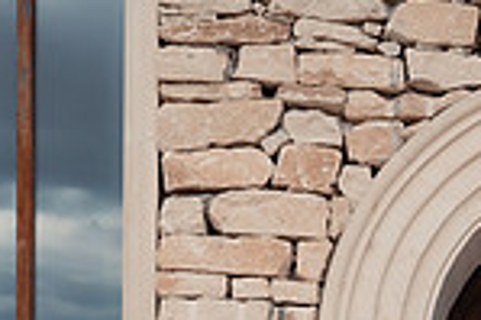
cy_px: 624
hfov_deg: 16.2
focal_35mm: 118
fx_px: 1575
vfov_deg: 10.7
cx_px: 663
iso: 160
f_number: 5
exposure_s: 1/320
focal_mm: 28
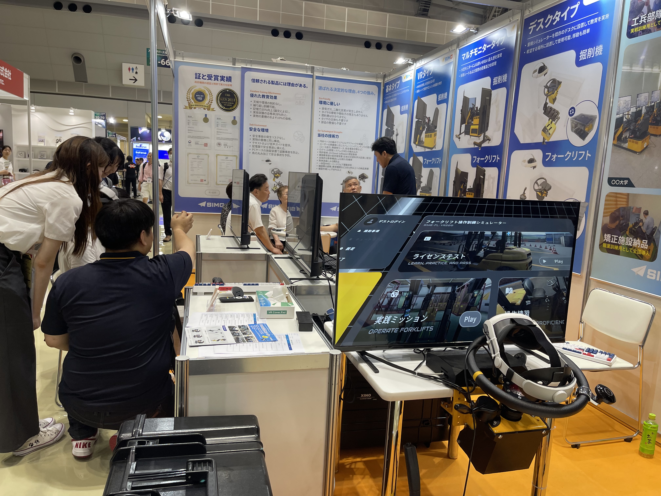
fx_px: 477
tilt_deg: -9.5
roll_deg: -2.6
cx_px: 330
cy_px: 248
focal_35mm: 25
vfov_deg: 54.9
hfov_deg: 69.4
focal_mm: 5.1
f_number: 1.6
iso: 80
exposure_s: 1/100
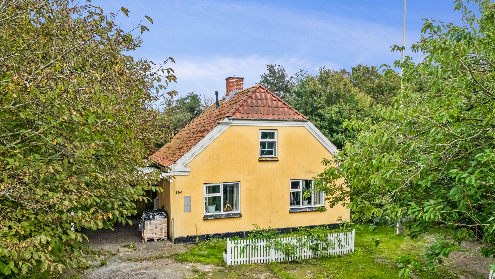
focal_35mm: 27
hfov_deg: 69.9
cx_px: 250
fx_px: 354
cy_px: 163
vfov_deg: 42.7
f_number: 8
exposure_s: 1/400
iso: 800
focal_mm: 15.1
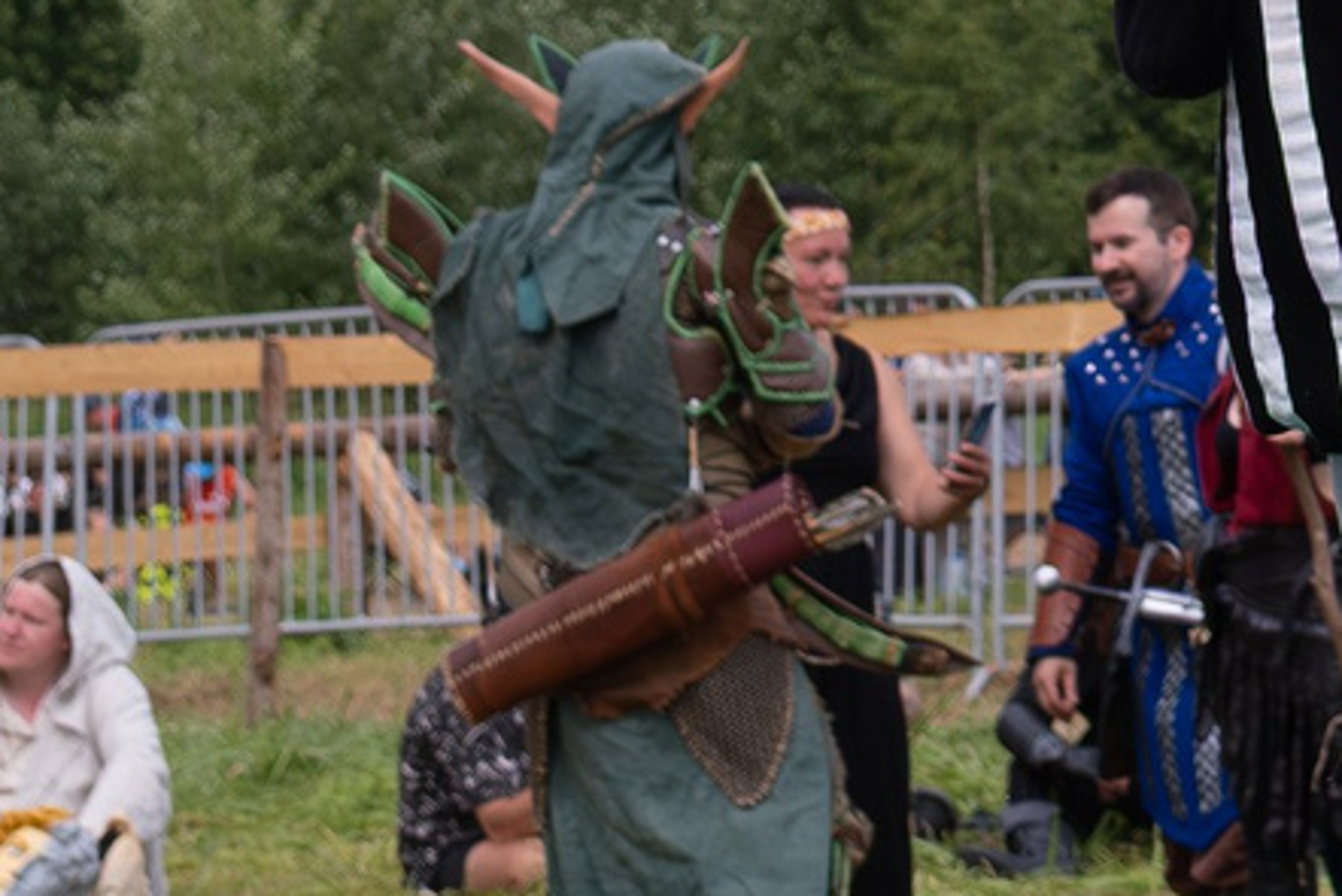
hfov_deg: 7.7
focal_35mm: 255
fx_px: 9508
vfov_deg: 5.3
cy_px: -1031
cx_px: 2705
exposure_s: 1/800
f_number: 4
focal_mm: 29.2
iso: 160
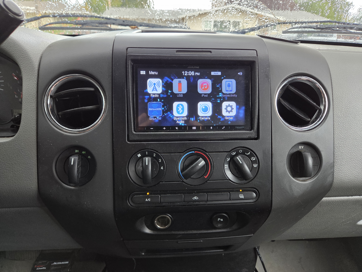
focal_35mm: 23
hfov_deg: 73.9
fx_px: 241
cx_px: 181
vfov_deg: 58.9
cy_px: 136
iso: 250
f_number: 1.8
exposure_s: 1/120
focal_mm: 5.4
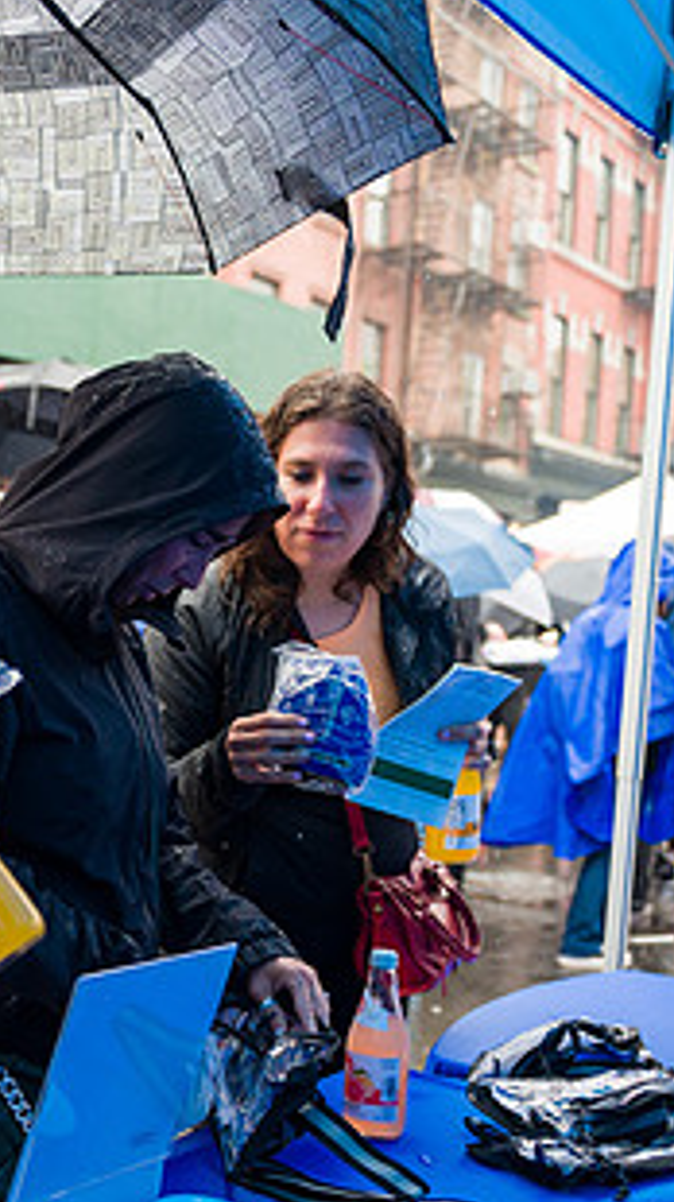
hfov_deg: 23.2
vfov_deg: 43.5
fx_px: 1496
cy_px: 721
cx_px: -136
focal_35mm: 47
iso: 400
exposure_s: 1/320
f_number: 3.2
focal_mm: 24
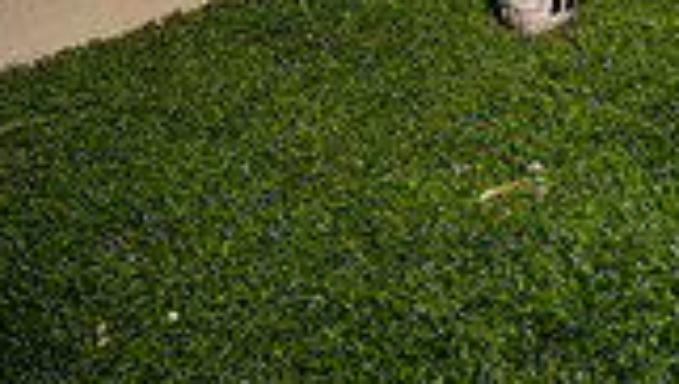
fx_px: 1478
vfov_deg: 12.3
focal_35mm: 82
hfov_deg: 25.6
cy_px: -489
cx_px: 502
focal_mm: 28
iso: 64
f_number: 6.3
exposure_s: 1/250
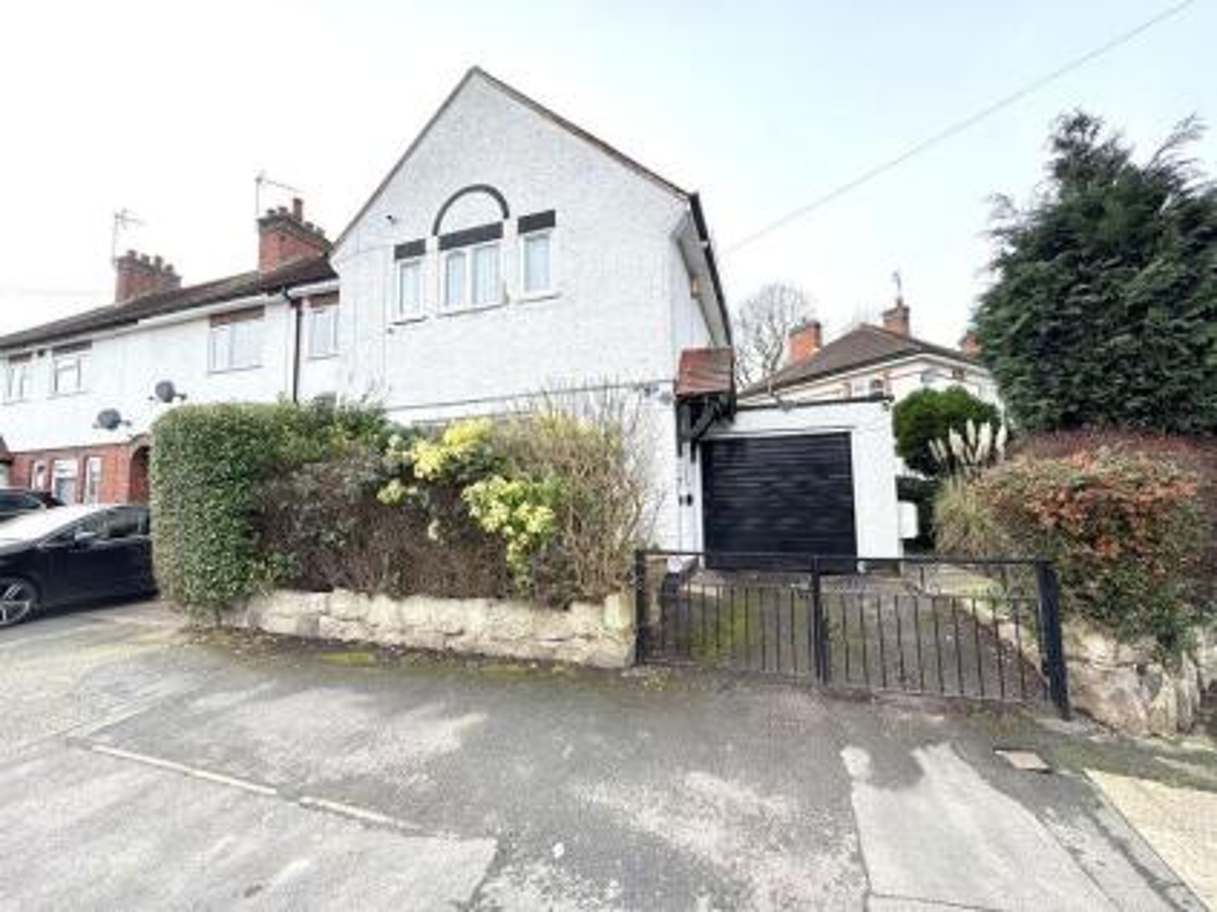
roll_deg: +1.1
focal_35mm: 14
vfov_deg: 85.6
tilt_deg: +5.4
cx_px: 608
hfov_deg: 102.1
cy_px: 456
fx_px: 492
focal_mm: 2.22
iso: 40
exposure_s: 1/620
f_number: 2.2
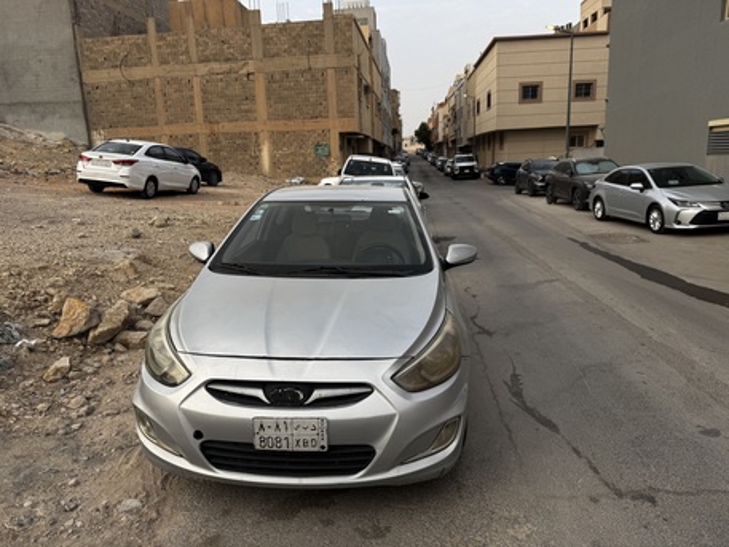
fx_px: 506
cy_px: 274
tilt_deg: -13.0
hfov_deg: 71.6
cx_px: 364
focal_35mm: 24
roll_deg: +2.1
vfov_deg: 56.8
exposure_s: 1/522
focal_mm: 6.76
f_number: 1.78
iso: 80
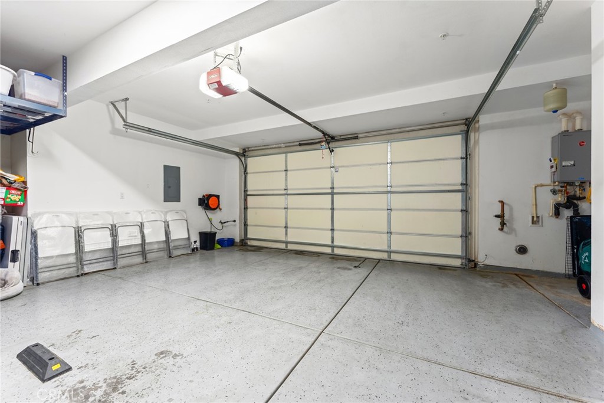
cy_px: 202
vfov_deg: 81.2
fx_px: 235
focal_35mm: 14
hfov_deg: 104.2
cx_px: 302
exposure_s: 1.6
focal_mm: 14
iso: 320
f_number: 6.3
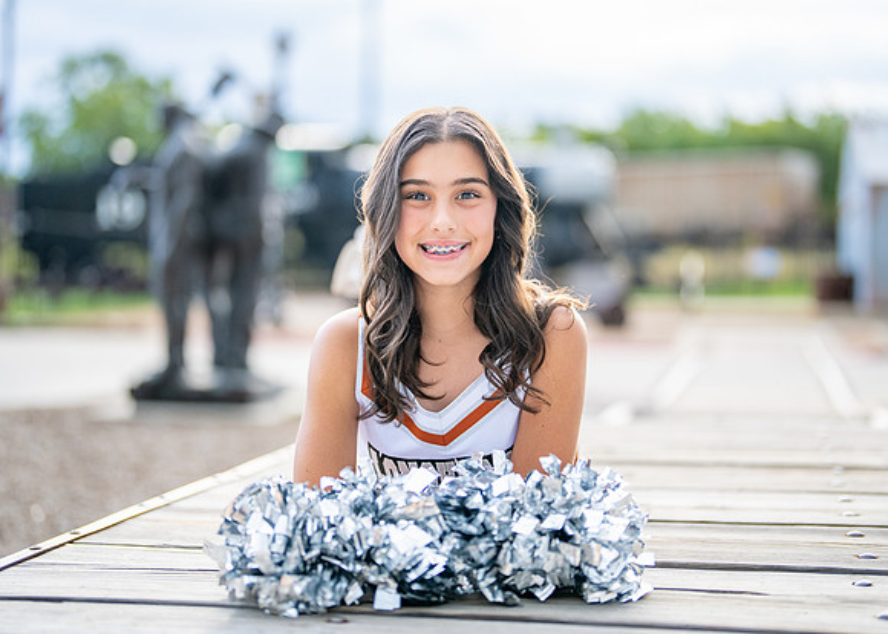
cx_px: 456
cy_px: 294
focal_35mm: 57
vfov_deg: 24.8
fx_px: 1442
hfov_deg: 34.2
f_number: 1.2
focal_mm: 50
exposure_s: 1/640
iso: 250
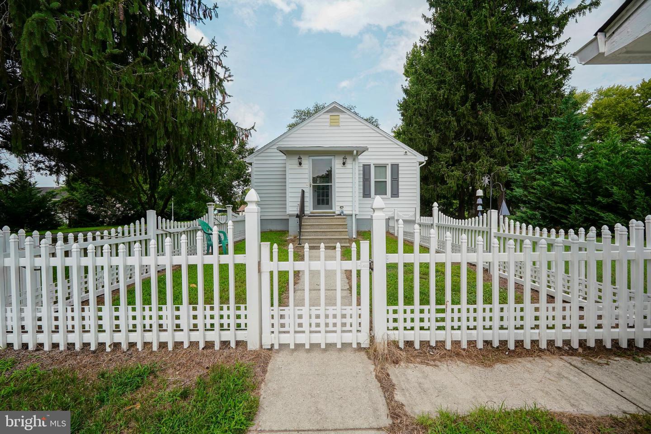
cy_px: 217
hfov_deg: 100.4
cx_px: 326
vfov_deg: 77.3
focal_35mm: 15
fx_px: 271
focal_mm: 10
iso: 100
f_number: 6.3
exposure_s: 1/125
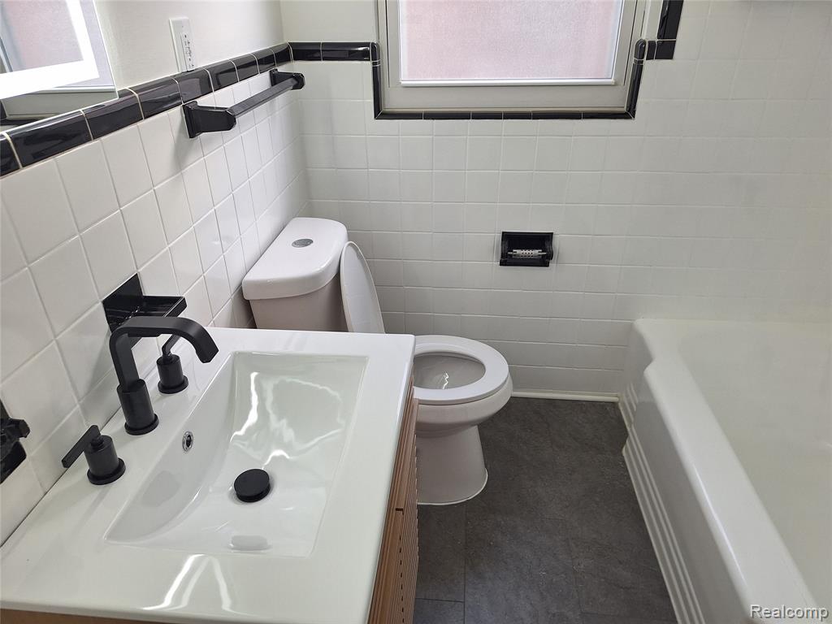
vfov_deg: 58.9
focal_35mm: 23
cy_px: 312
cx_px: 416
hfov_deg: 73.9
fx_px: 553
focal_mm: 5.54
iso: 64
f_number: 1.8
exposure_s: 1/60
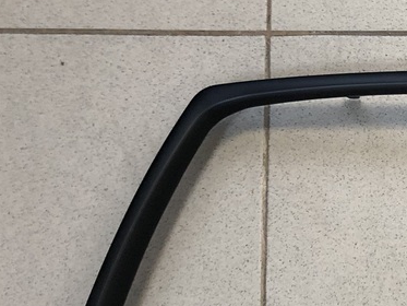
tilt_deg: -83.9
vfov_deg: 14.9
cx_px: 623
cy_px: 364
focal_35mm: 96
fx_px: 1129
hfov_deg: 18.1
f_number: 1.8
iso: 40
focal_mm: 4
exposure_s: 1/25
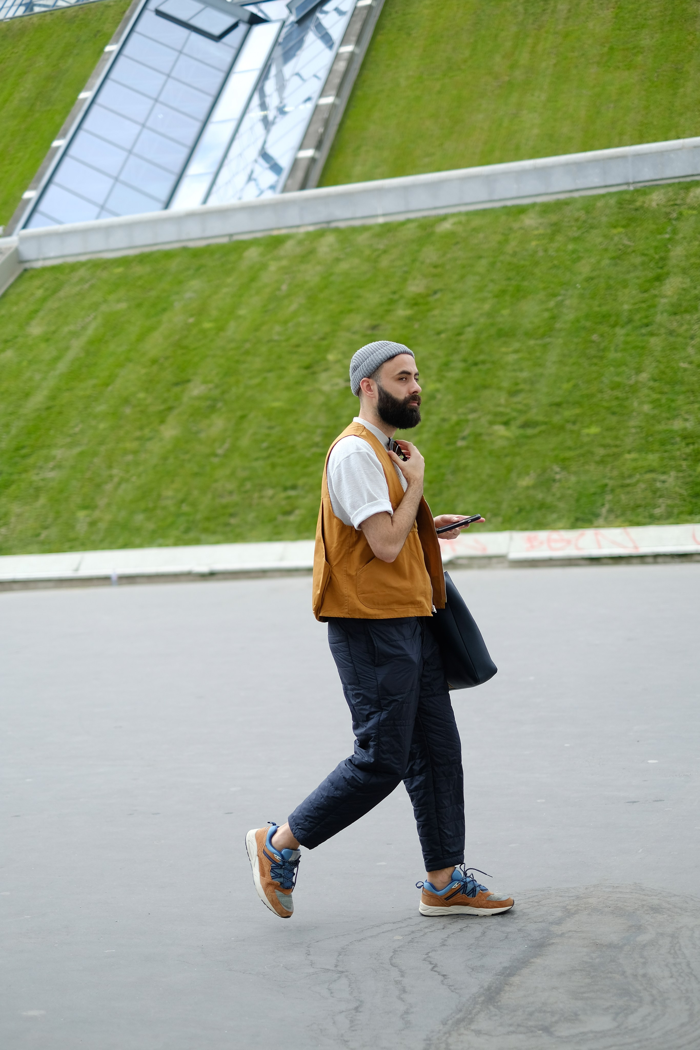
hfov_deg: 25.5
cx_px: 350
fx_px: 1546
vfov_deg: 37.5
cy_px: 525
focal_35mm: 53
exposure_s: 1/2000
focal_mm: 35
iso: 200
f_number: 1.4
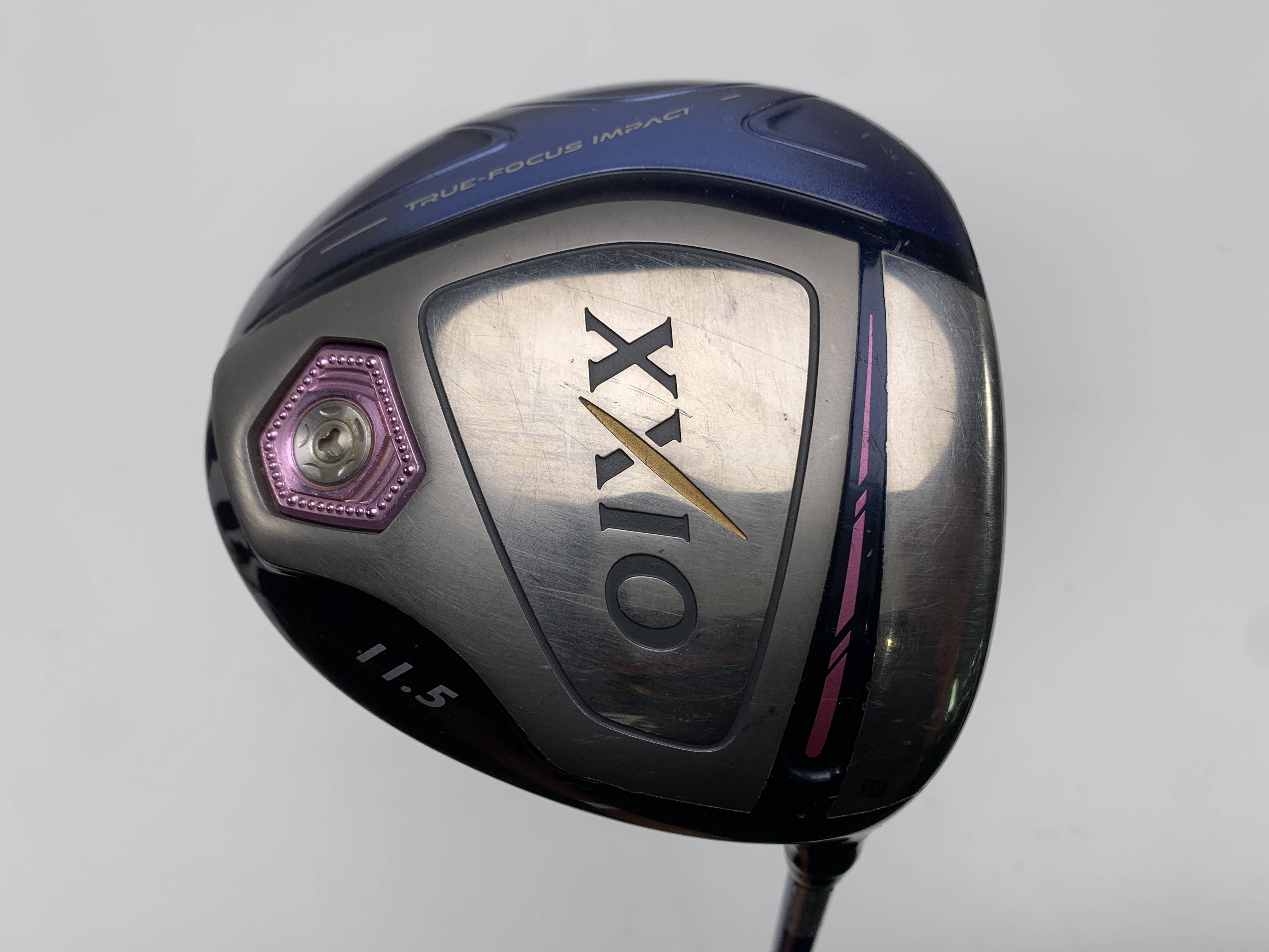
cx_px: 634
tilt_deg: -70.6
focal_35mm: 26
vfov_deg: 53.1
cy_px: 476
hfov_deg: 67.3
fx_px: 953
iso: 25
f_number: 1.8
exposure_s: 1/365
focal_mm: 4.25
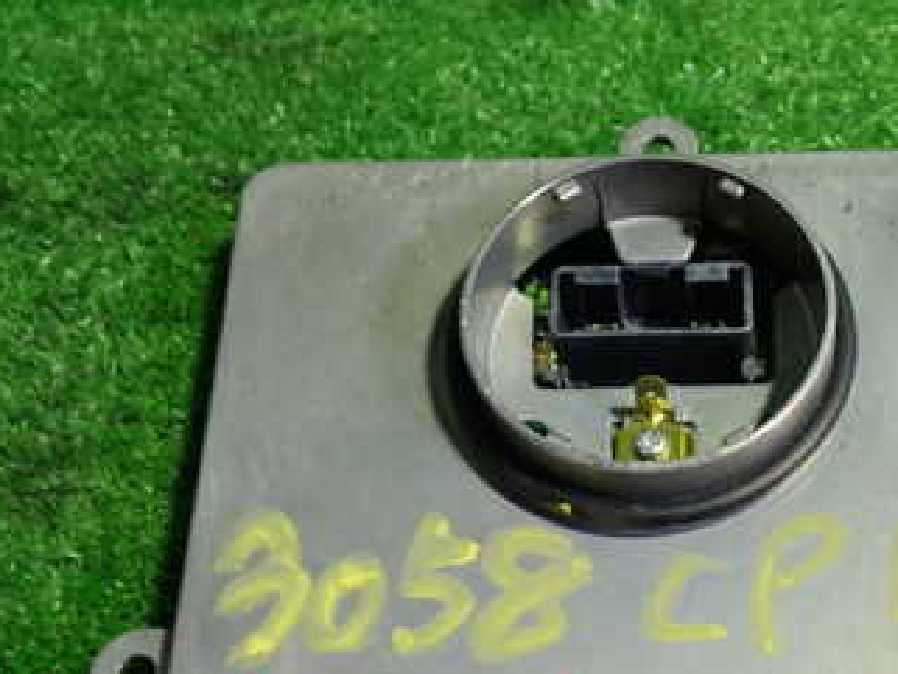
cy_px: 515
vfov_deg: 25.8
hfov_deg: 33.4
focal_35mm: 56
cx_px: 716
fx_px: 1453
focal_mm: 5.4
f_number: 2.3
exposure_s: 1/40
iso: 200
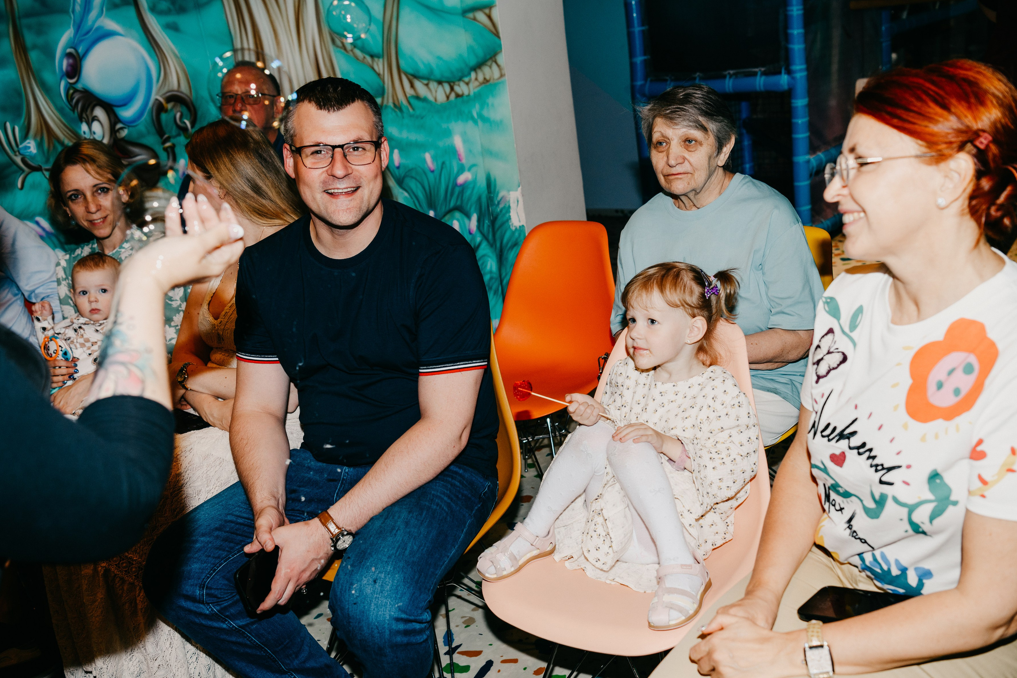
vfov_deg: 35.9
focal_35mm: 37
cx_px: 518
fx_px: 1045
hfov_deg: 51.9
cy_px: 377
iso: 160
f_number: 3.5
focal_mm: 32
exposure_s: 1/160
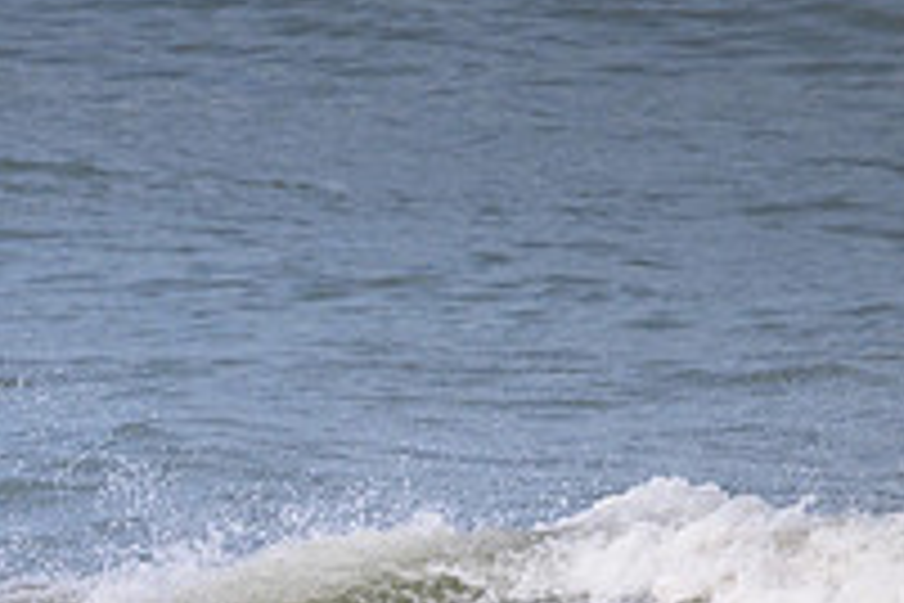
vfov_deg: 0.8
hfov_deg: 1.1
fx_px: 45648
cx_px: -175
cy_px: 844
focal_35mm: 1818
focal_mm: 630
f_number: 11
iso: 900
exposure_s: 1/2000
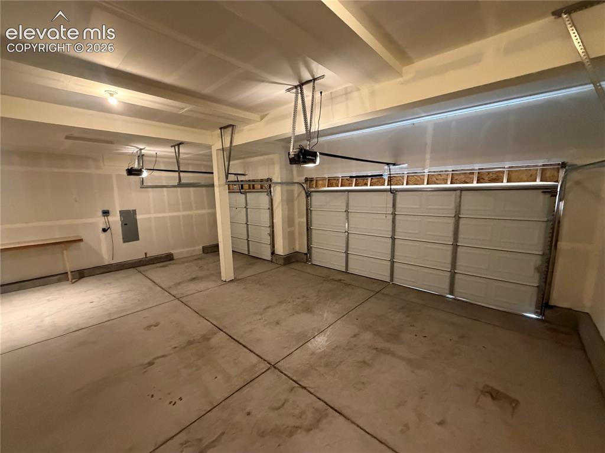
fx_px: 245
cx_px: 302
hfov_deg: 102.1
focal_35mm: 14
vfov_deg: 85.6
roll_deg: +1.7
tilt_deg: -6.7
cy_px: 226
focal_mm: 2.22
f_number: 2.2
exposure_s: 1/60
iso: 800
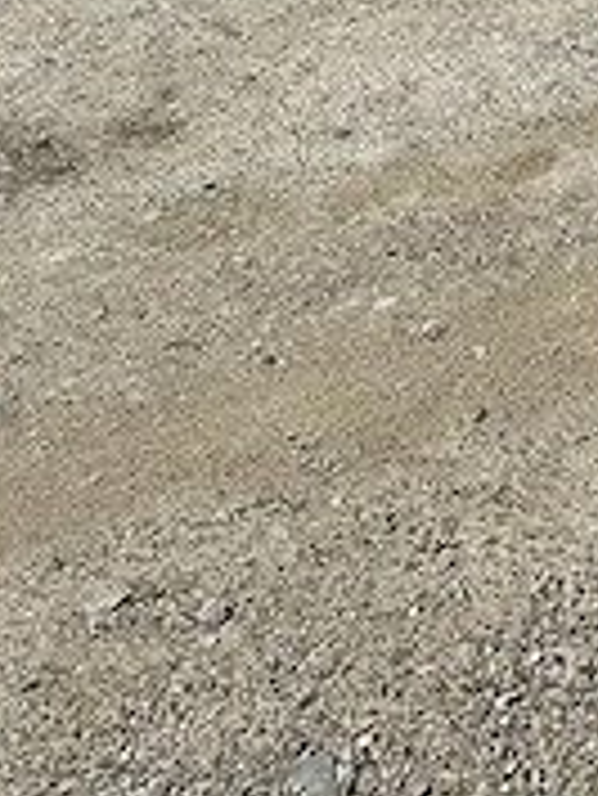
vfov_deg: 15.7
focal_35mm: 104
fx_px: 2393
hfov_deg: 13.5
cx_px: 854
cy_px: -711
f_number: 1.8
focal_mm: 5.54
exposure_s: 1/2000
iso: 50
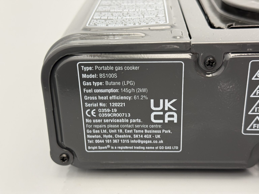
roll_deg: +1.2
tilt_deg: -28.8
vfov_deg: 30.3
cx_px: 130
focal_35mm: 48
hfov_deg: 39.7
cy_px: 97
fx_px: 359
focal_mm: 6.76
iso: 160
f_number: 1.78
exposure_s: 1/50
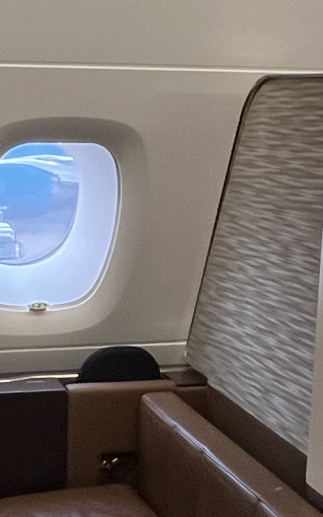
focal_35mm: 71
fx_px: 1001
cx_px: 77
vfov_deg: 28.9
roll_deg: -0.7
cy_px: 314
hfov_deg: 18.2
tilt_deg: -11.8
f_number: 1.8
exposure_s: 1/52
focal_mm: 1.57
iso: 250
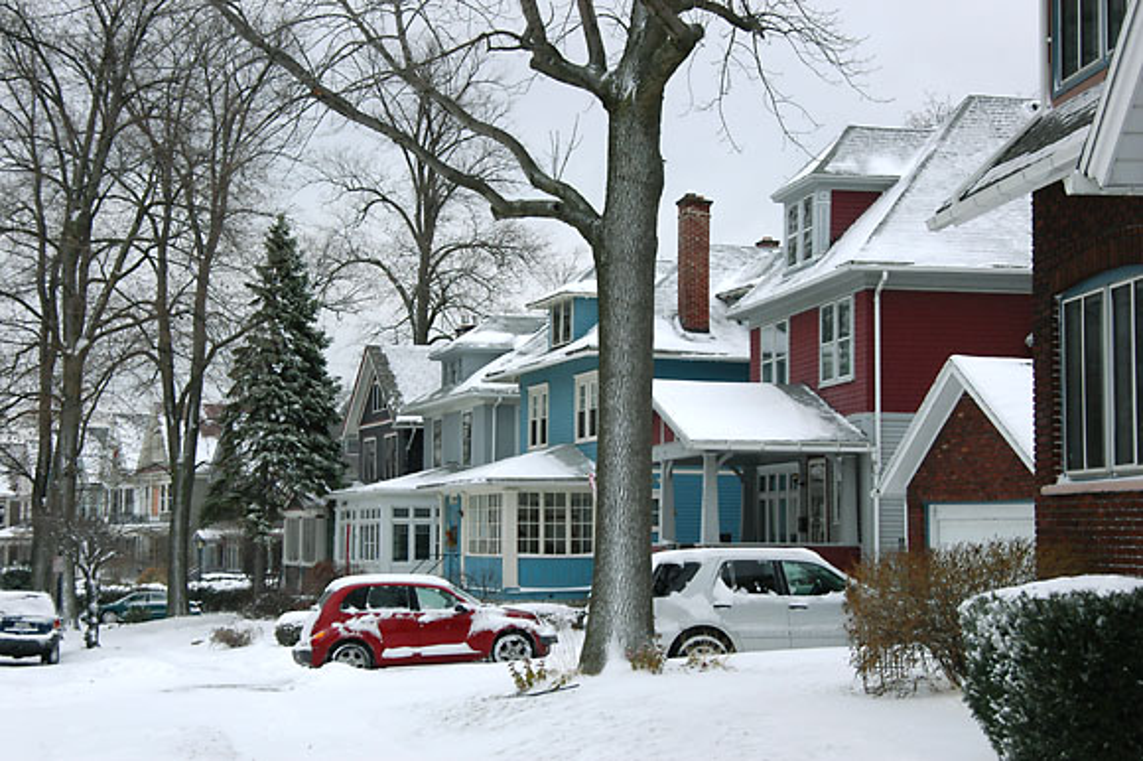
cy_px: 380
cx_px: 572
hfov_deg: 33.4
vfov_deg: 22.6
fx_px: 1904
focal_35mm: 60
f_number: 8
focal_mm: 40
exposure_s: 1/180
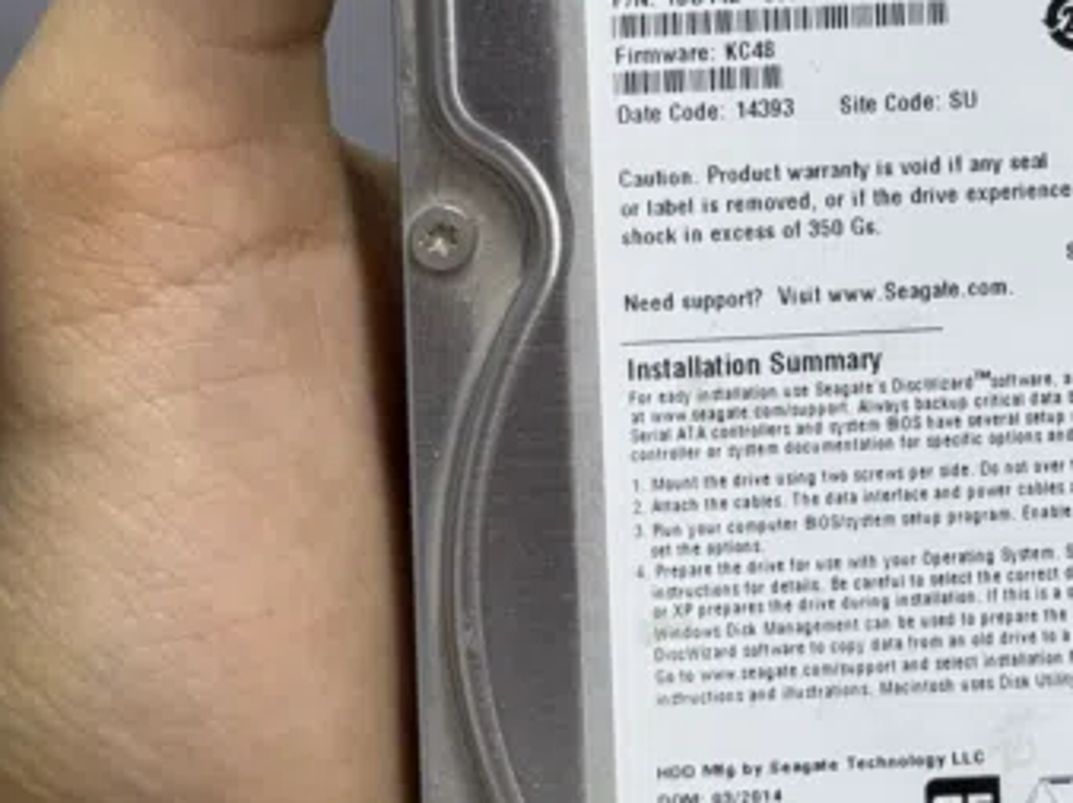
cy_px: 111
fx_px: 2819
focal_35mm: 91
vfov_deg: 16.1
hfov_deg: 21.0
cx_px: 1013
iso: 64
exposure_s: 1/100
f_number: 1.78
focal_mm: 6.76
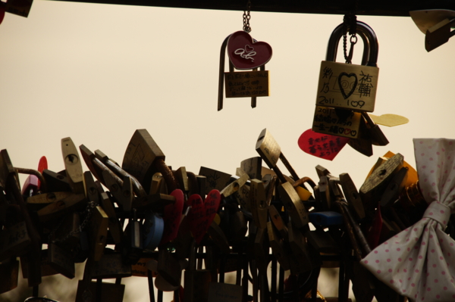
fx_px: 3410
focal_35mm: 270
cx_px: 228
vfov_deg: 5.1
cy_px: 151
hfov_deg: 7.6
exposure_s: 1/320
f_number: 5.6
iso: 400
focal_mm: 180
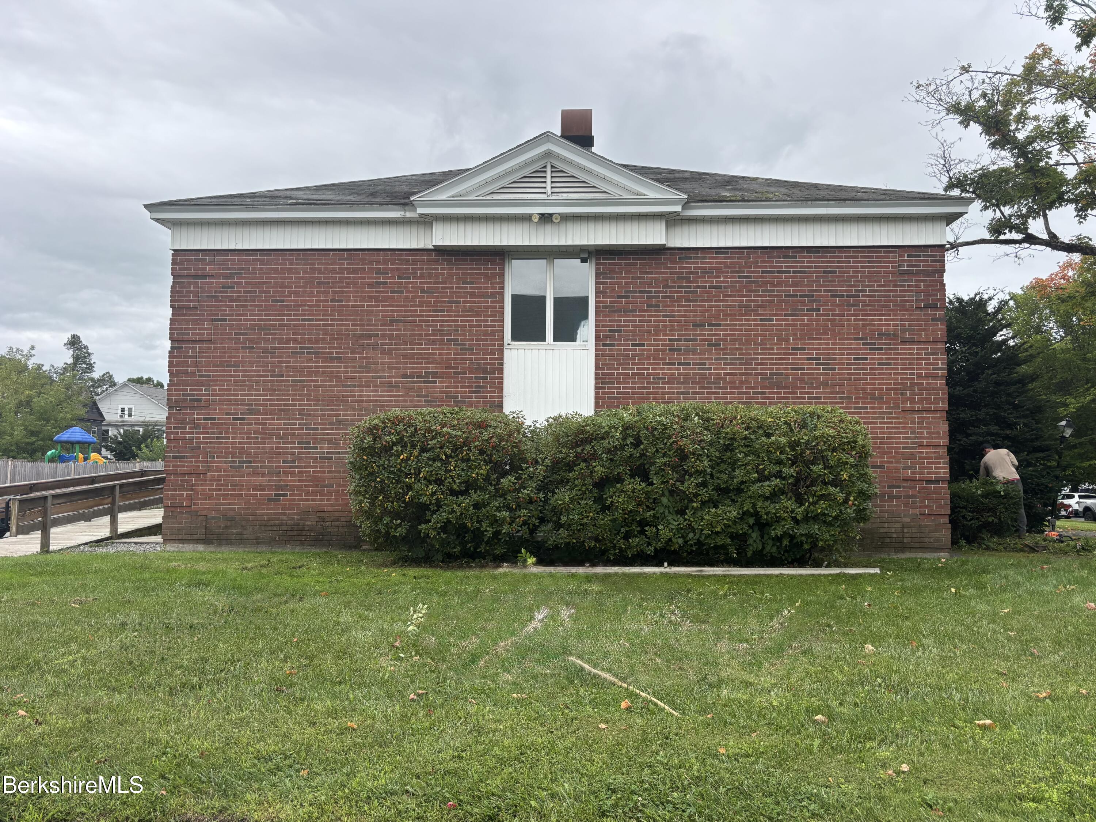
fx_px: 823
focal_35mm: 26
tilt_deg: +3.5
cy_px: 411
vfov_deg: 53.1
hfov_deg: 67.3
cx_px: 548
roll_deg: -0.3
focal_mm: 5.96
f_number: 1.6
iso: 50
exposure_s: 1/880
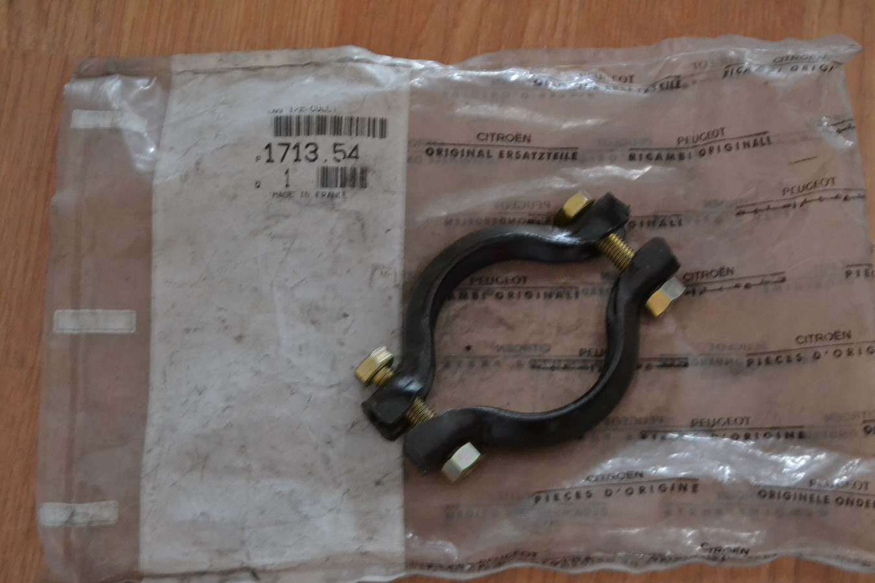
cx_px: 438
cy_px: 292
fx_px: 2005
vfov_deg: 16.6
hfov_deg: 24.6
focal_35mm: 82
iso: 3200
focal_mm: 55
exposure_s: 1/25
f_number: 5.6
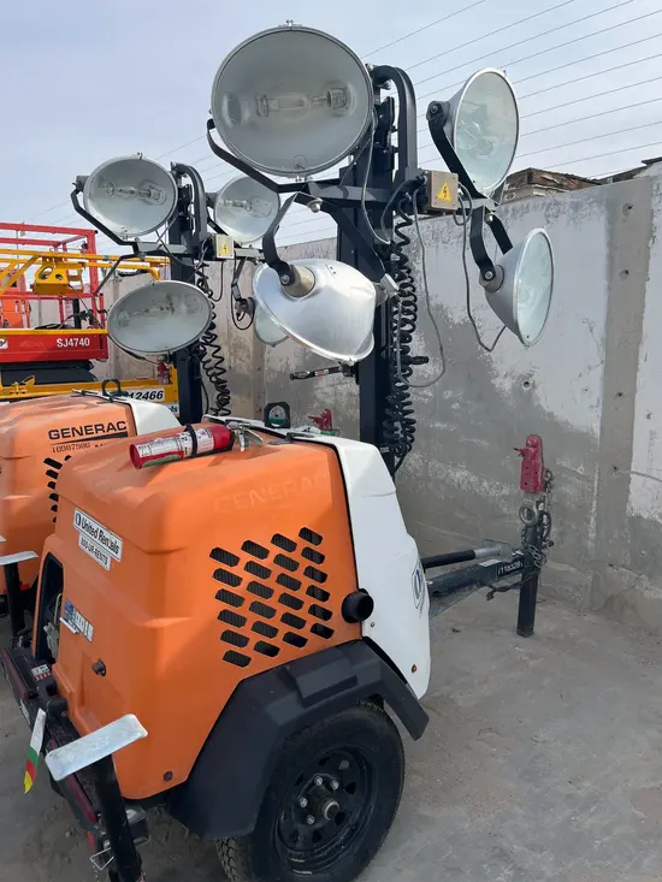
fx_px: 663
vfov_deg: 67.3
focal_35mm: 26
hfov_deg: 53.1
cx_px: 331
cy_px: 441
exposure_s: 1/2410
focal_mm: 5.1
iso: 50
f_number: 1.6
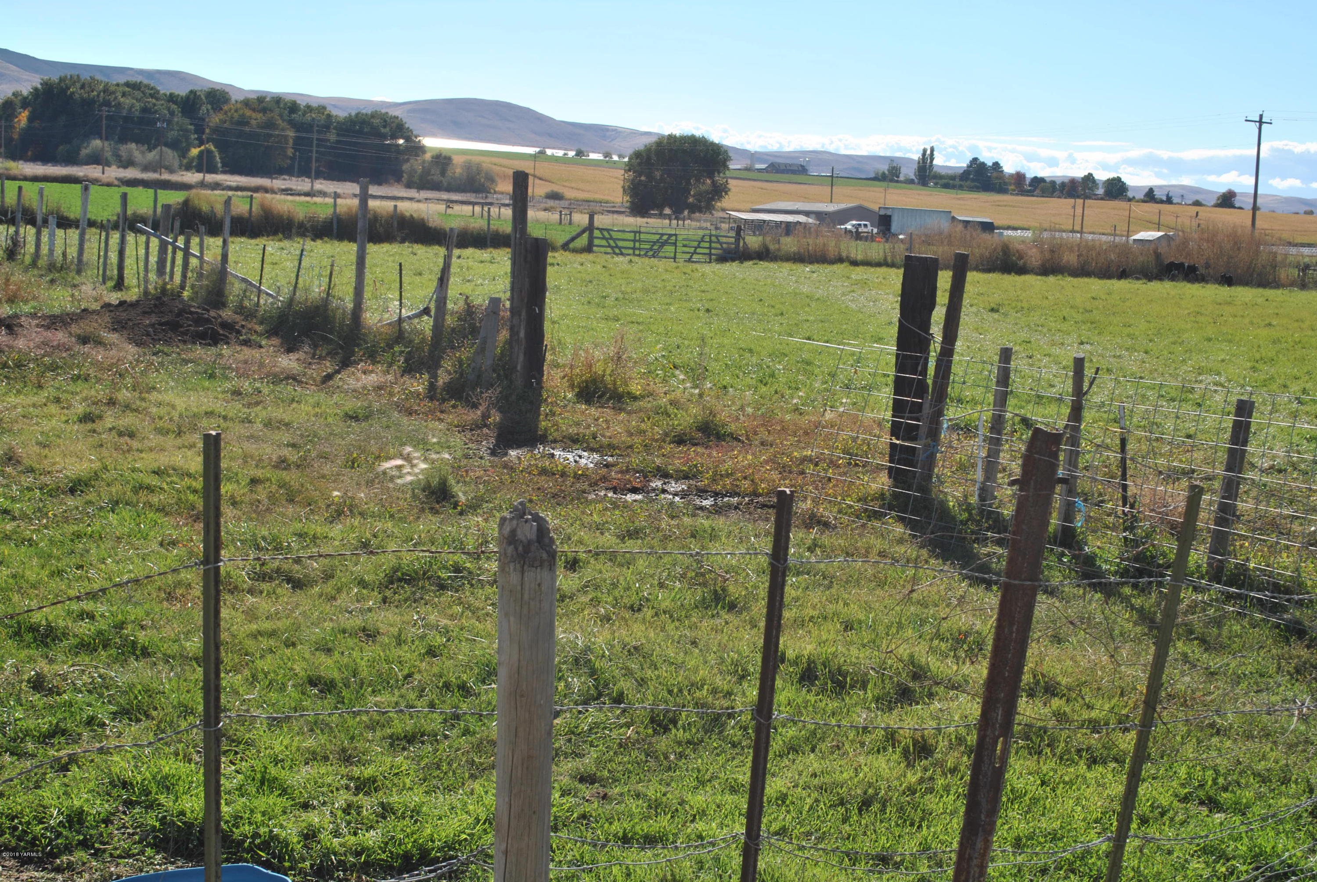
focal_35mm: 51
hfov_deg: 38.8
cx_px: 658
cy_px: 441
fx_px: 1868
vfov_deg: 26.6
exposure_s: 1/250
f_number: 8
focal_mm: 34
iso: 100
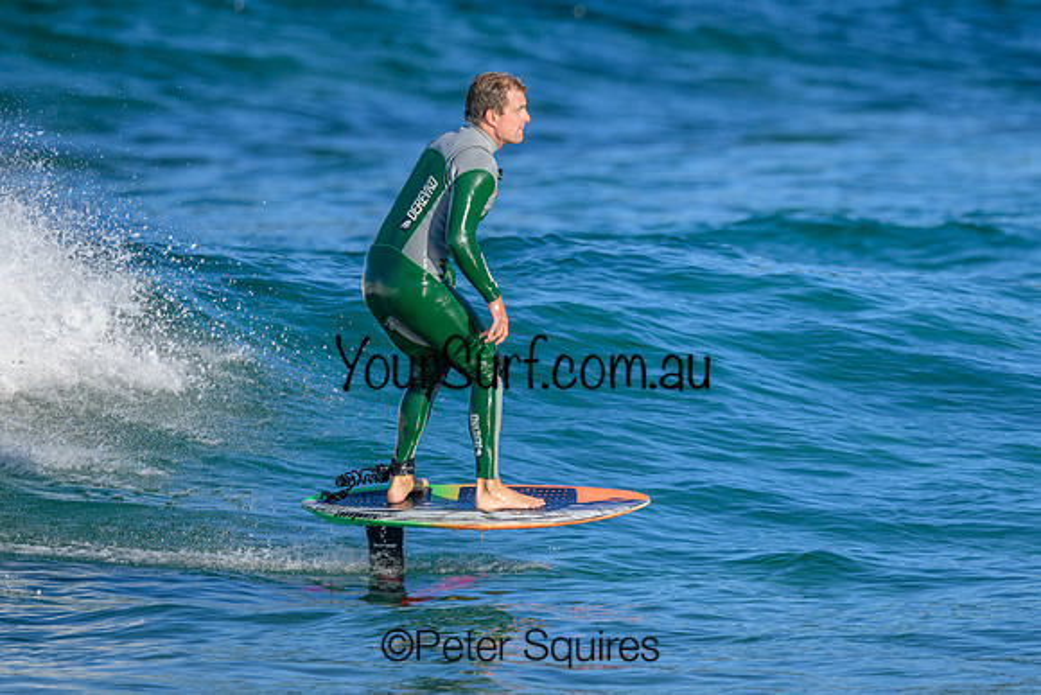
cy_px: 256
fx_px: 29199
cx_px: 650
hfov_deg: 2.0
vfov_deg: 1.4
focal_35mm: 1010
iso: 360
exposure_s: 1/2000
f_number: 6.3
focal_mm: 800
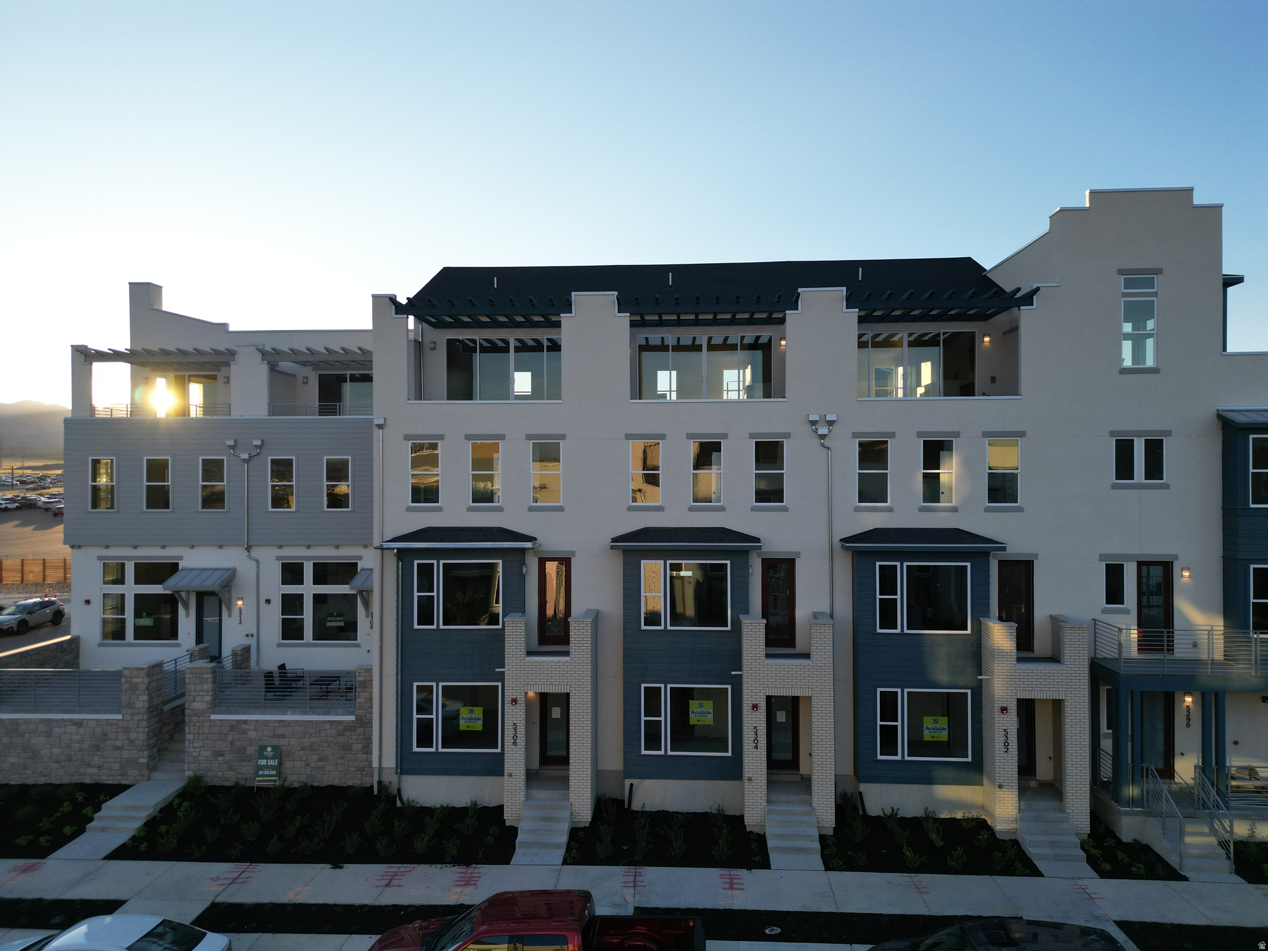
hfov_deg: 71.6
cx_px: 634
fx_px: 879
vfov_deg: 56.8
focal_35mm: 24
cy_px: 476
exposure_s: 1/800
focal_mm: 6.72
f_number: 1.7
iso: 100
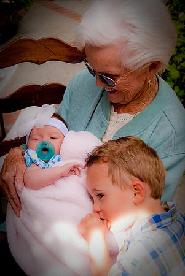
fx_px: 392
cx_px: 92
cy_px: 138
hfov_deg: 26.5
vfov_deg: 38.8
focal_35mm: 51
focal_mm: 34
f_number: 8
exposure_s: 1/250
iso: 400
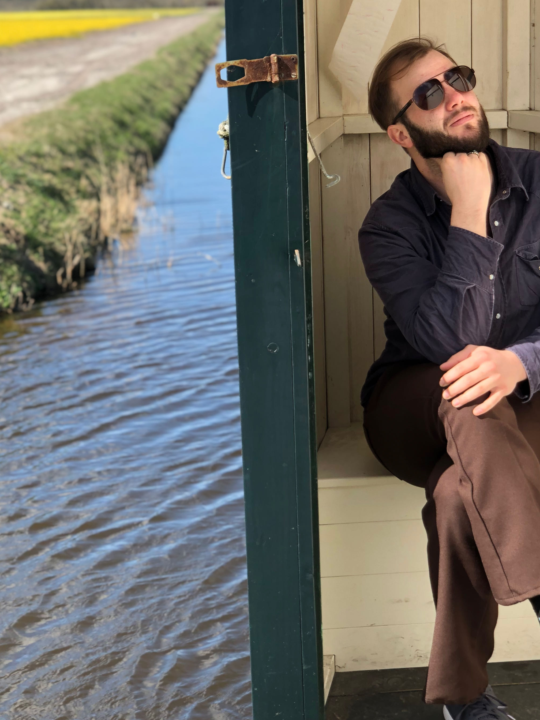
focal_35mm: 78
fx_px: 1622
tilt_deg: -10.3
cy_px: 302
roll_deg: +1.6
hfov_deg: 18.9
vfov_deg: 25.0
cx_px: 269
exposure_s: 1/281
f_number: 2.4
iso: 16
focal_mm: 6
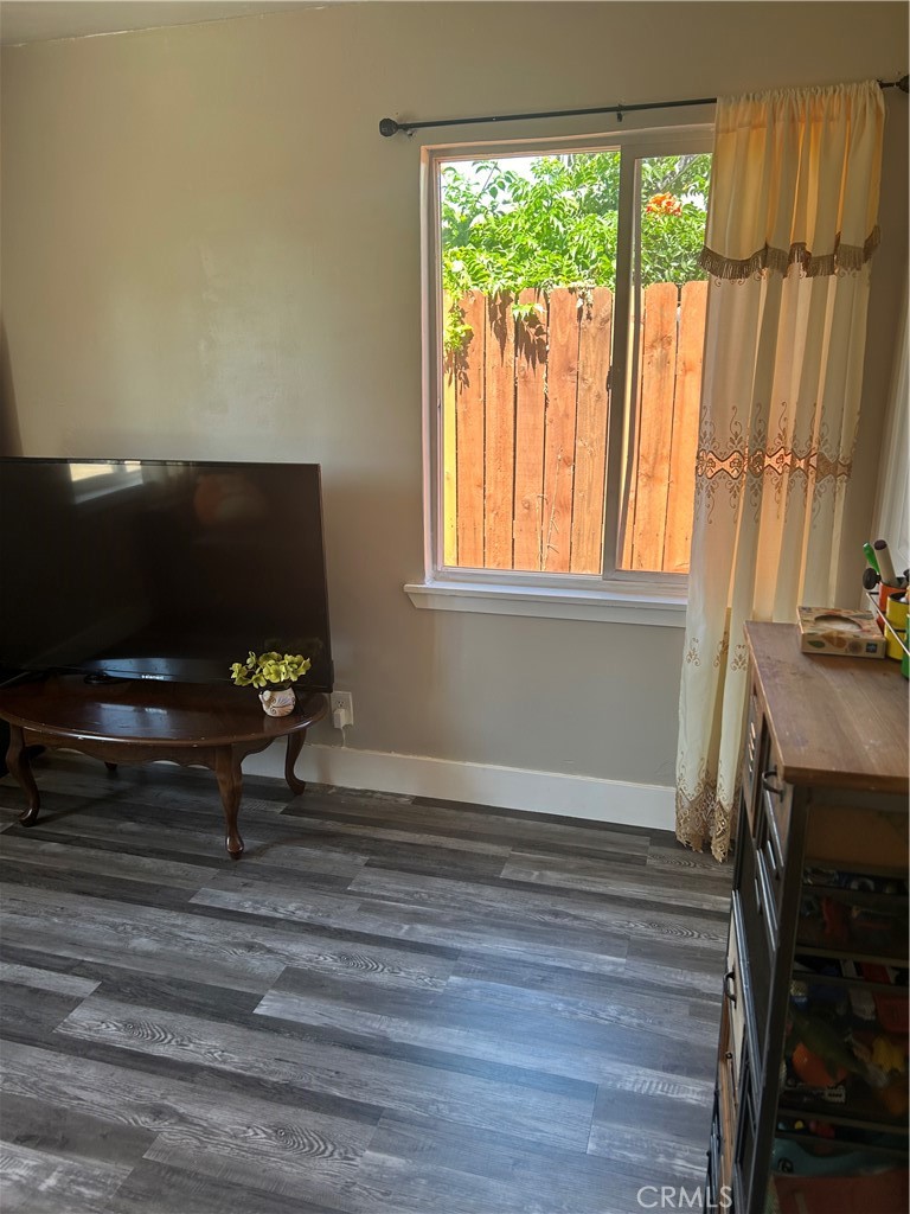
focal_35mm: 26
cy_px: 607
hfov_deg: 53.1
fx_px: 911
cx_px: 455
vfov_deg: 67.3
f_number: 1.5
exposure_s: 1/129
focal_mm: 5.7
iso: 32
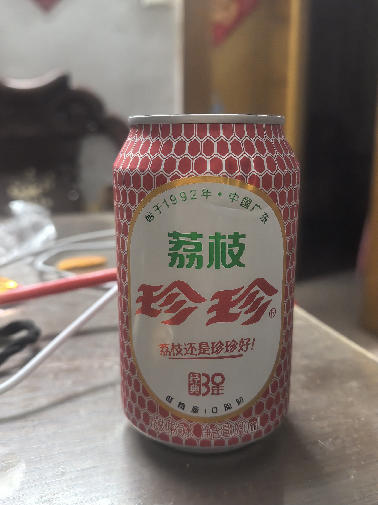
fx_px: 451
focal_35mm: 31
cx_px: 189
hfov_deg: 45.4
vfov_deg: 58.4
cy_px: 252
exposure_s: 1/25
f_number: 2
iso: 640
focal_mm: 6.98
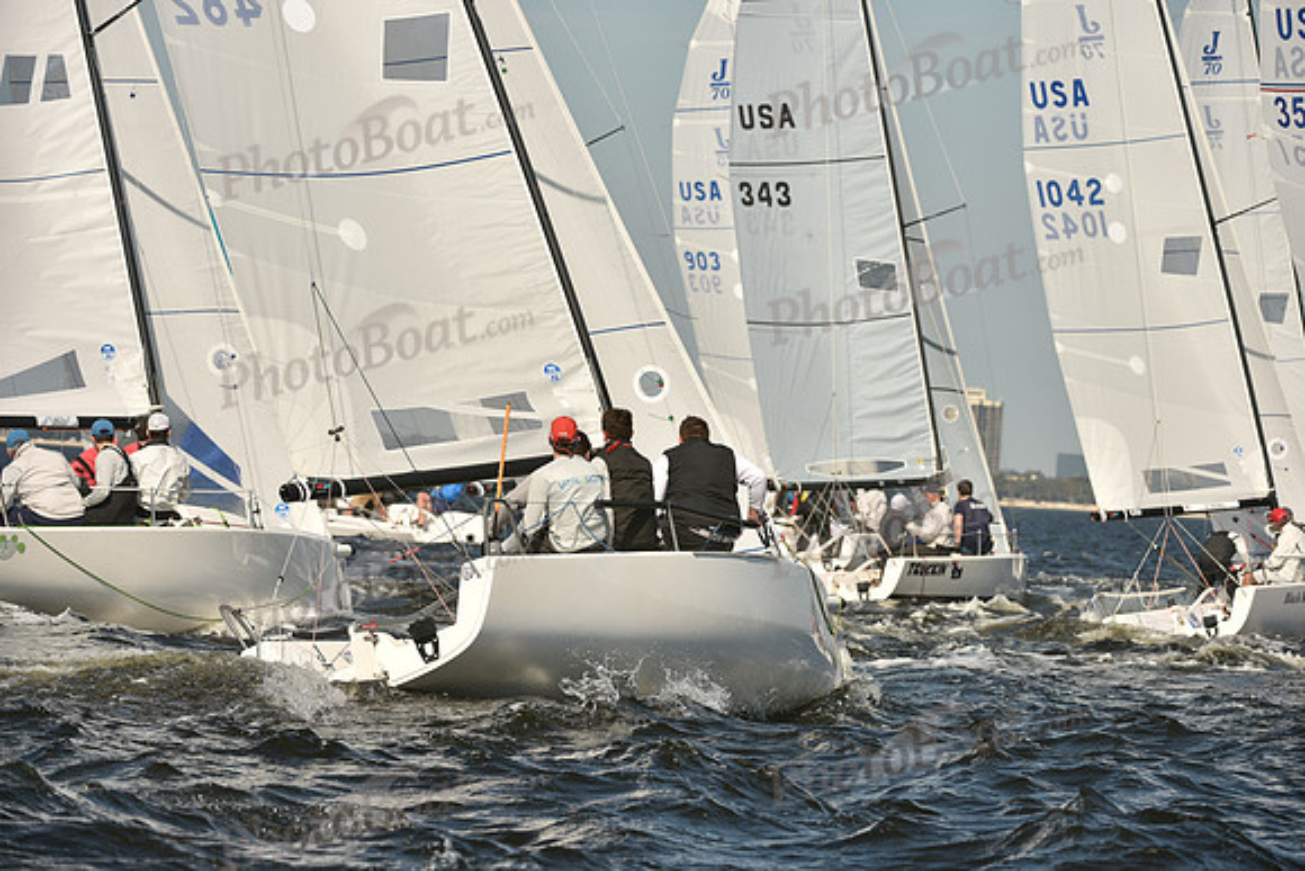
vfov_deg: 6.5
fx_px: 7614
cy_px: 436
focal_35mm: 210
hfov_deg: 9.8
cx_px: 652
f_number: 7.1
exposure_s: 1/1250
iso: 250
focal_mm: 210
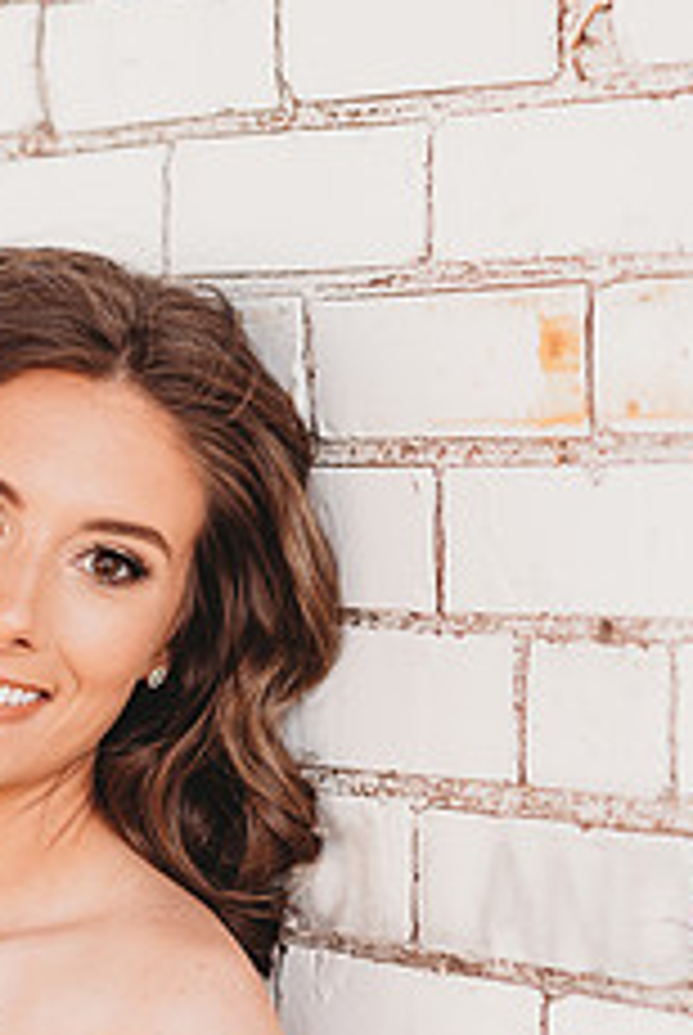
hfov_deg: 8.3
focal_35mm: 166
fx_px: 4779
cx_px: 32
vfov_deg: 12.4
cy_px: 603
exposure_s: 1/250
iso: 100
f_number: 2.5
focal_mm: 85
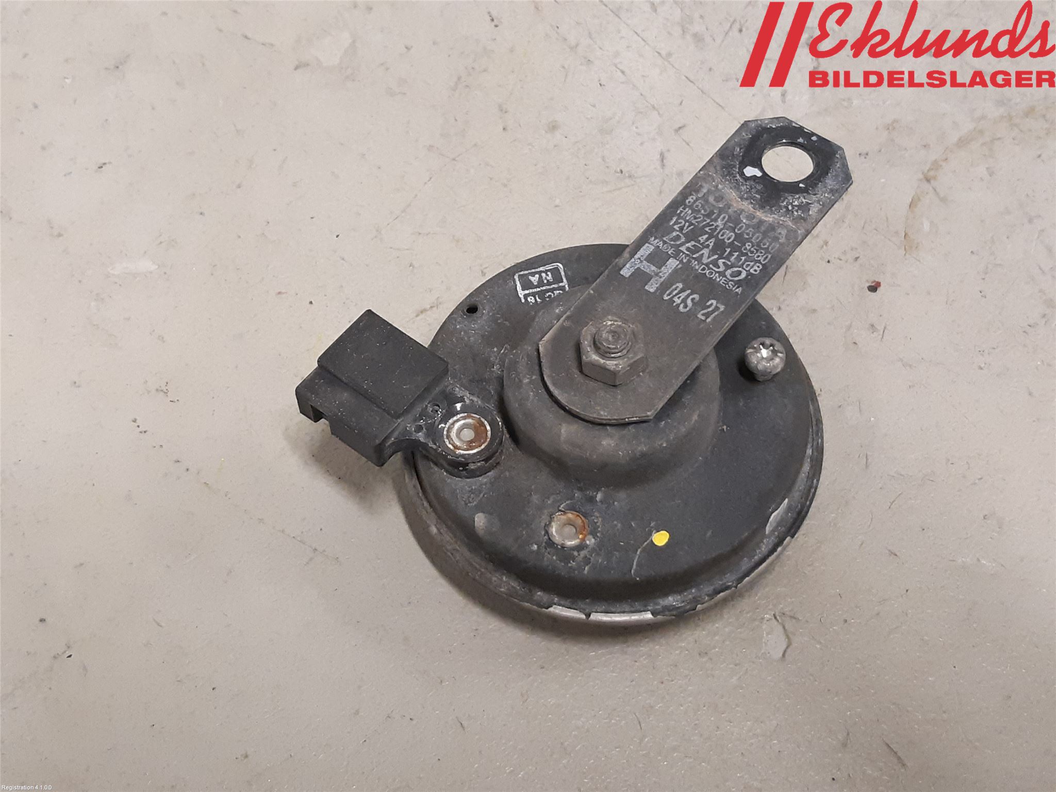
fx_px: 793
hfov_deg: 67.3
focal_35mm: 26
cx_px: 528
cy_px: 396
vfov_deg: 53.1
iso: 250
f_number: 1.7
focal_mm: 3.93
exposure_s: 1/50
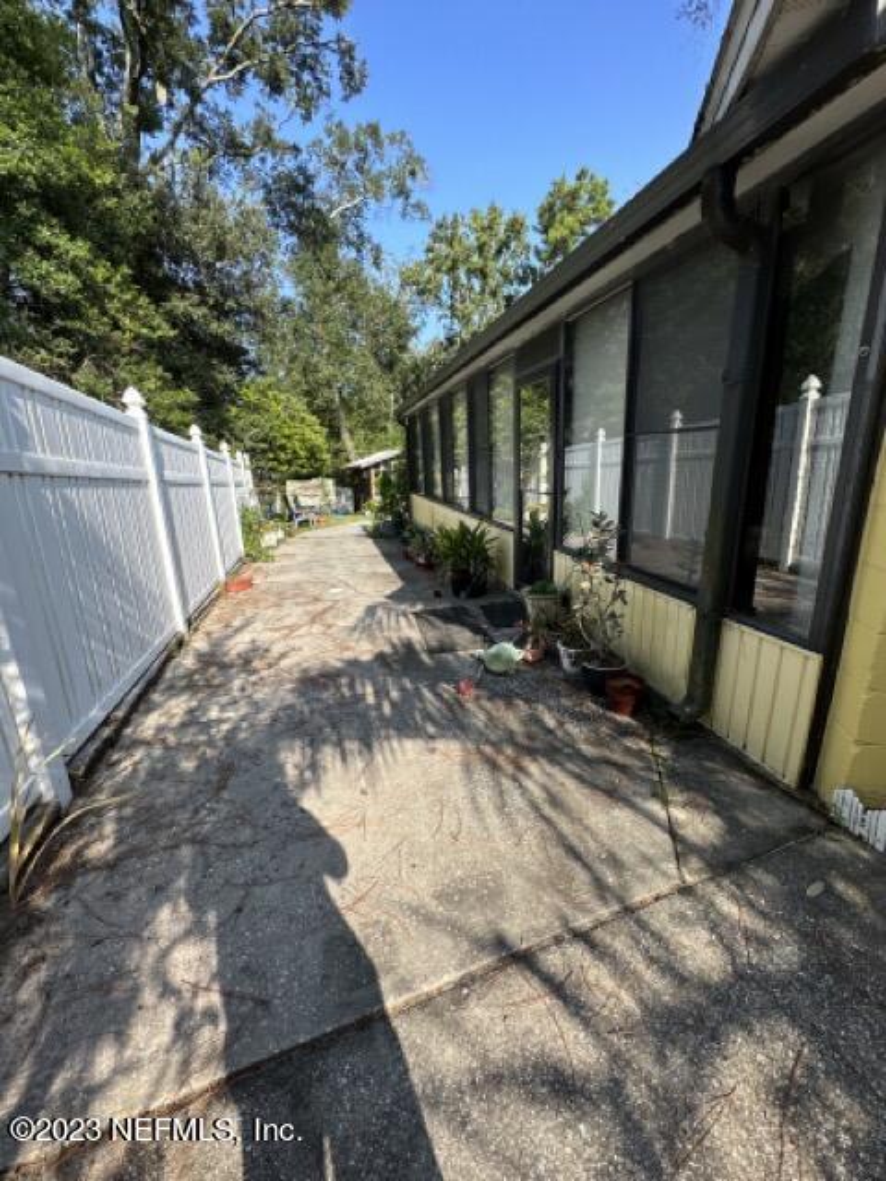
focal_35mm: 14
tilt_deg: -16.0
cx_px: 443
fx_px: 478
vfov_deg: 102.1
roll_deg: +2.5
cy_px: 590
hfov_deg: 85.7
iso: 40
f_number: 2.2
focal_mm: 2.22
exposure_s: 1/818
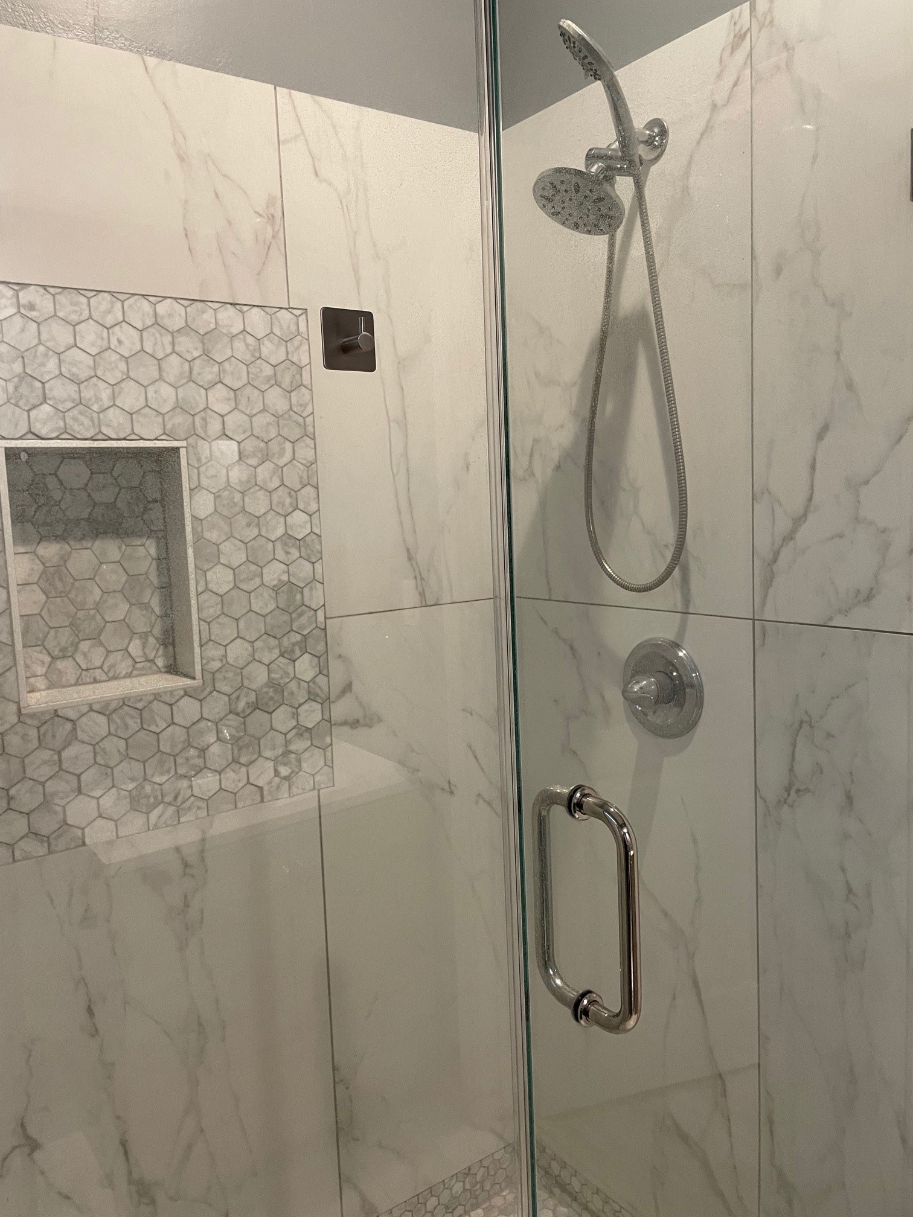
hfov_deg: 53.1
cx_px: 456
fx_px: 914
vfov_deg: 67.3
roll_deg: +3.2
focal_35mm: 26
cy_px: 608
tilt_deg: -6.0
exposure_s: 1/60
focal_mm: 4.2
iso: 160
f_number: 1.6
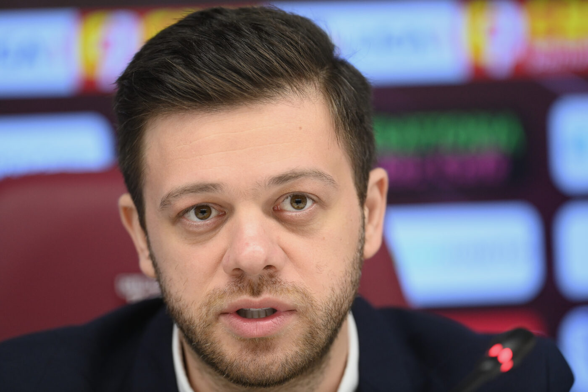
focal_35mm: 400
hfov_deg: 5.2
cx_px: 294
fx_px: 6532
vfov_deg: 3.4
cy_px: 196
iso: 2500
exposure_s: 1/400
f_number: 3.5
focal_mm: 400
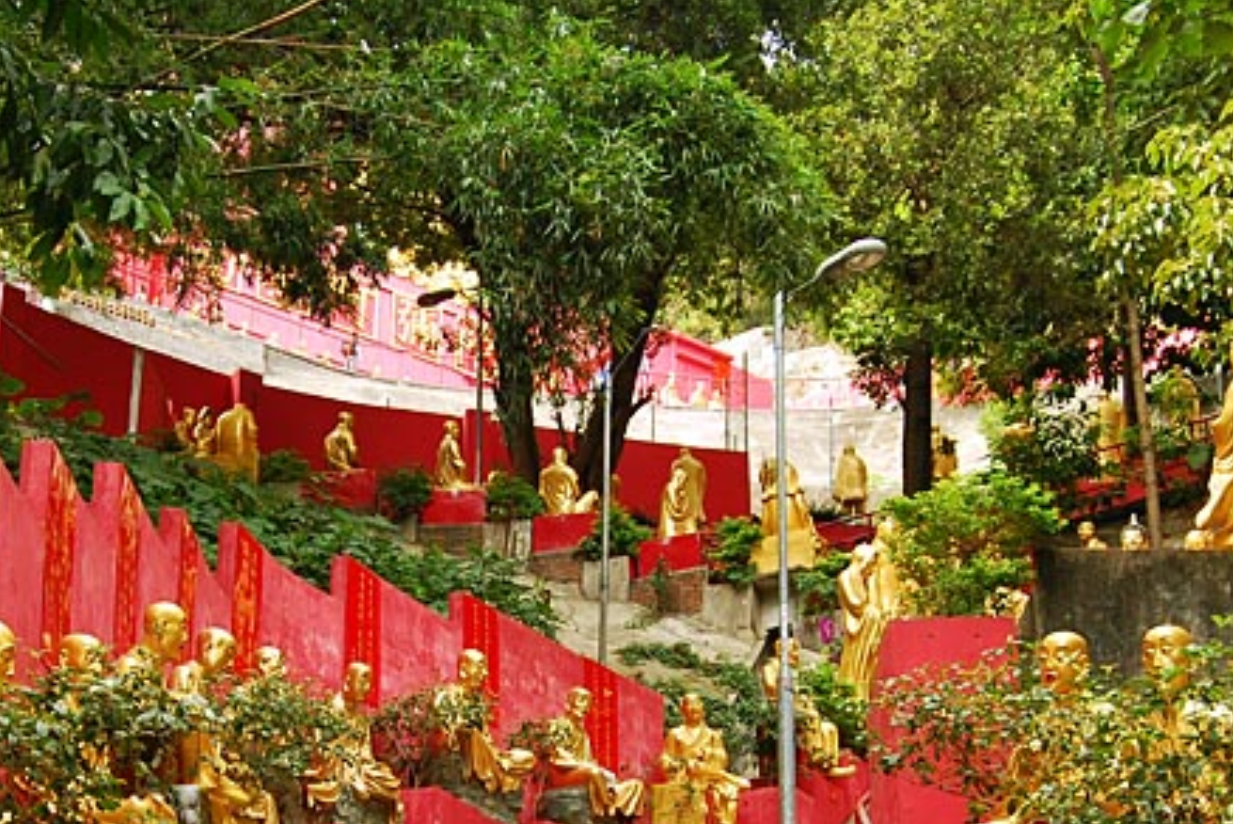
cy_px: 728
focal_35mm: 68
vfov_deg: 19.7
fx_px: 2330
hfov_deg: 29.5
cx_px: 451
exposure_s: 1/100
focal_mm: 22
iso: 200
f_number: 5.6
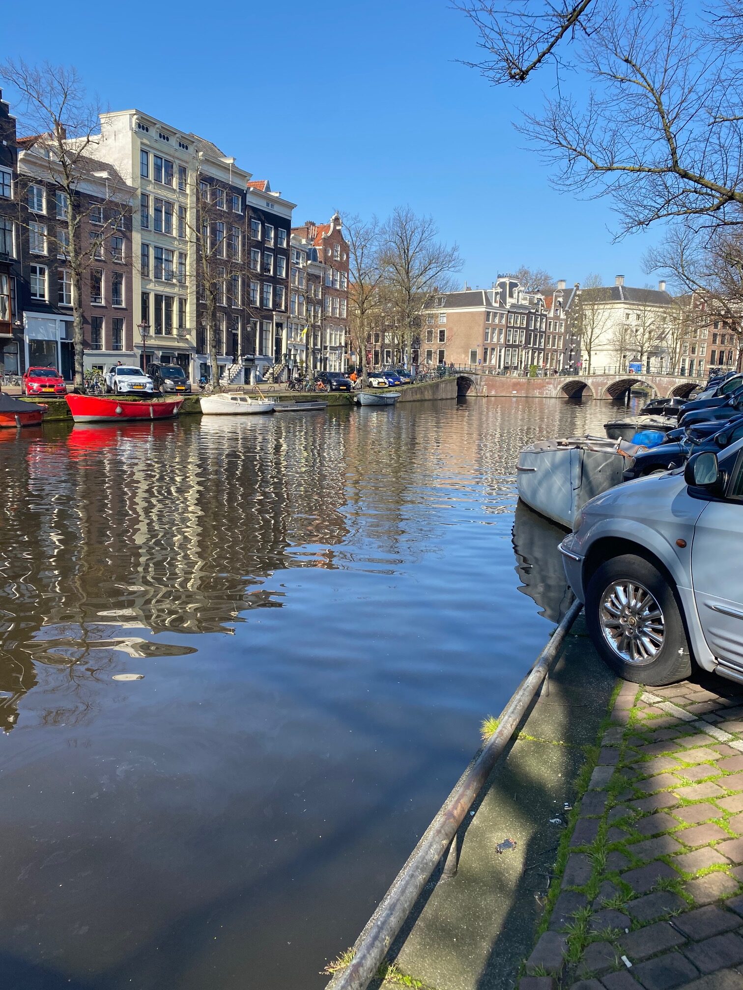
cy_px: 495
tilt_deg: -8.6
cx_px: 372
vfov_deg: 67.3
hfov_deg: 53.1
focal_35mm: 26
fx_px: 744
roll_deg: -1.8
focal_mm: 4.25
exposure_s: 1/1543
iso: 32
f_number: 1.8
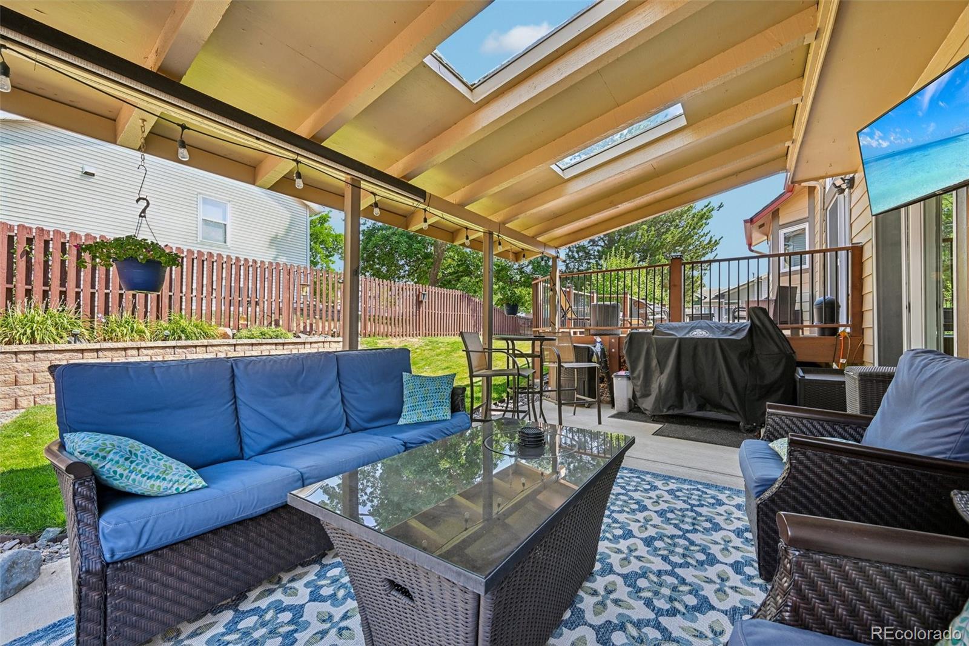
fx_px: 377
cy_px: 323
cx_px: 484
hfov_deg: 104.3
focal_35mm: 14
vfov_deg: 81.2
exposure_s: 1/15
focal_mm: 14
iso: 100
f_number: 10
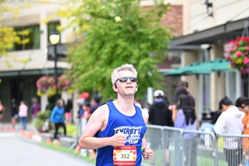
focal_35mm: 168
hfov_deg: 12.2
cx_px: 146
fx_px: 1163
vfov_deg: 8.2
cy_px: 136
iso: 800
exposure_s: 1/1600
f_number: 2.8
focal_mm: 91
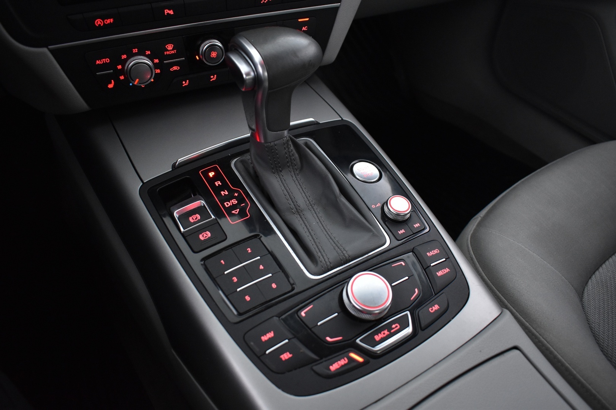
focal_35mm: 27
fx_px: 462
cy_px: 205
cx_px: 308
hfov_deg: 67.4
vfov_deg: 47.9
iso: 2000
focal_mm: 18
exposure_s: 1/30
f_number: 3.5
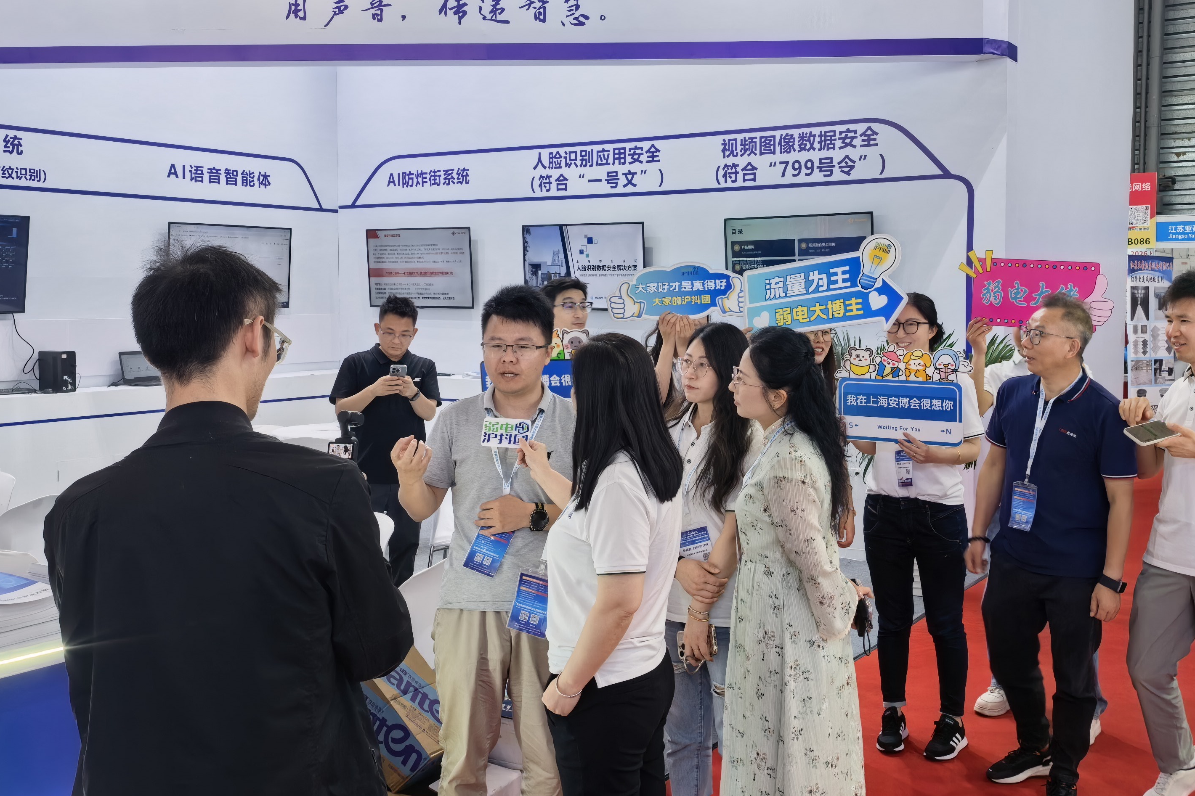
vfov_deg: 36.8
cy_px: 356
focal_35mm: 36
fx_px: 1195
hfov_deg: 52.8
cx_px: 711
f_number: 4
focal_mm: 6.98
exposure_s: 1/100
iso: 160
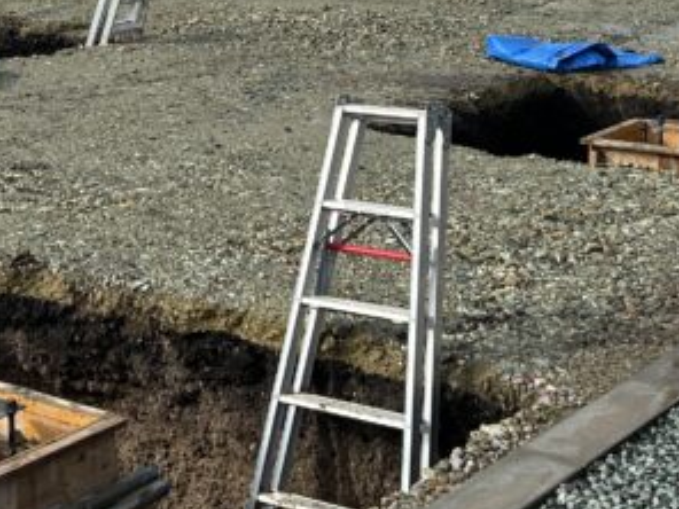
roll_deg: +1.4
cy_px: -48
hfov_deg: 21.5
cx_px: 135
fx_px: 1765
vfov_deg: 16.0
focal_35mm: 90
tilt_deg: -4.6
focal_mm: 5.7
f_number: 1.5
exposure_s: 1/3571
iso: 50
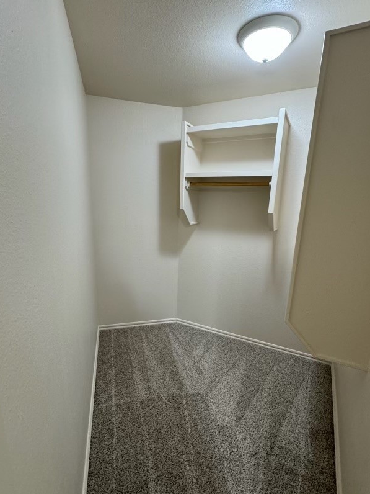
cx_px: 182
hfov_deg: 71.6
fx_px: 257
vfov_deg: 87.6
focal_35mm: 18
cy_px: 264
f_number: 2.2
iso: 200
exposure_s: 1/60
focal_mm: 2.22
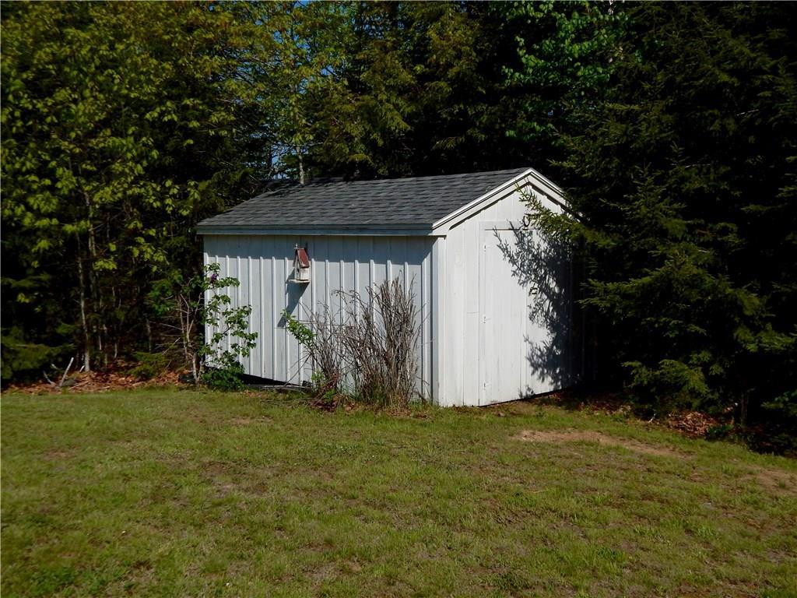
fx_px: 875
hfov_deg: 49.0
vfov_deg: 37.7
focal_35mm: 38
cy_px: 299
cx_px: 398
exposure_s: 1/1000
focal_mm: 6.8
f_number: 6.9
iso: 125
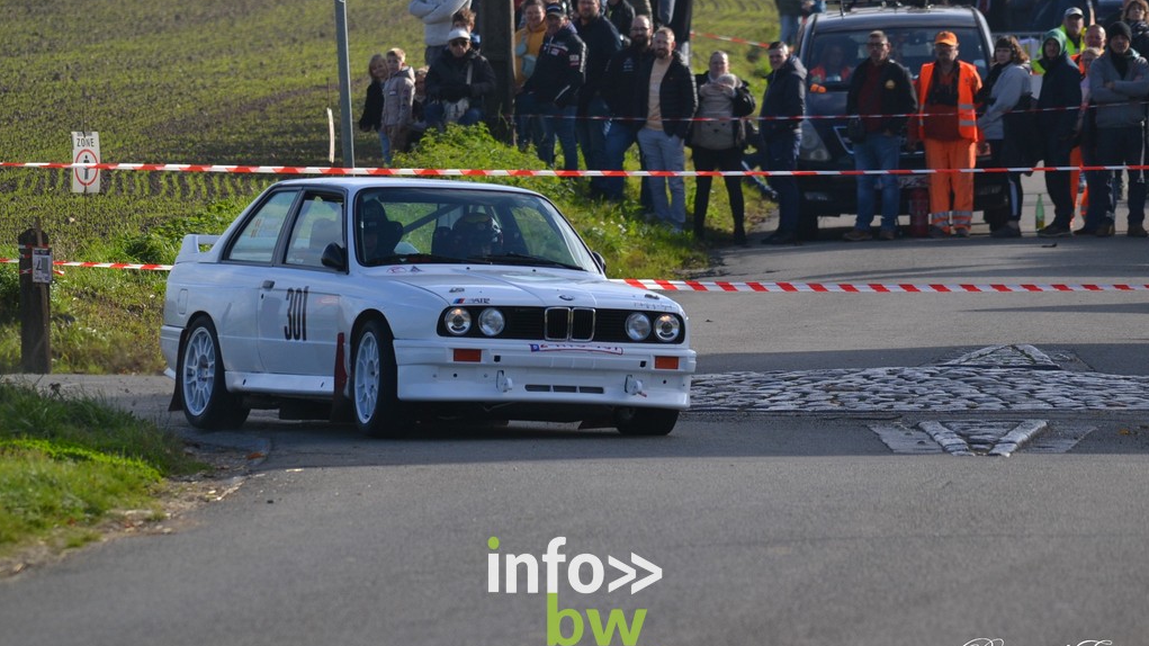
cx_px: 575
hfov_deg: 4.6
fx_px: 14409
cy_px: 318
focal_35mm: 473
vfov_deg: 2.6
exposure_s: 1/1600
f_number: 6
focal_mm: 300
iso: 400
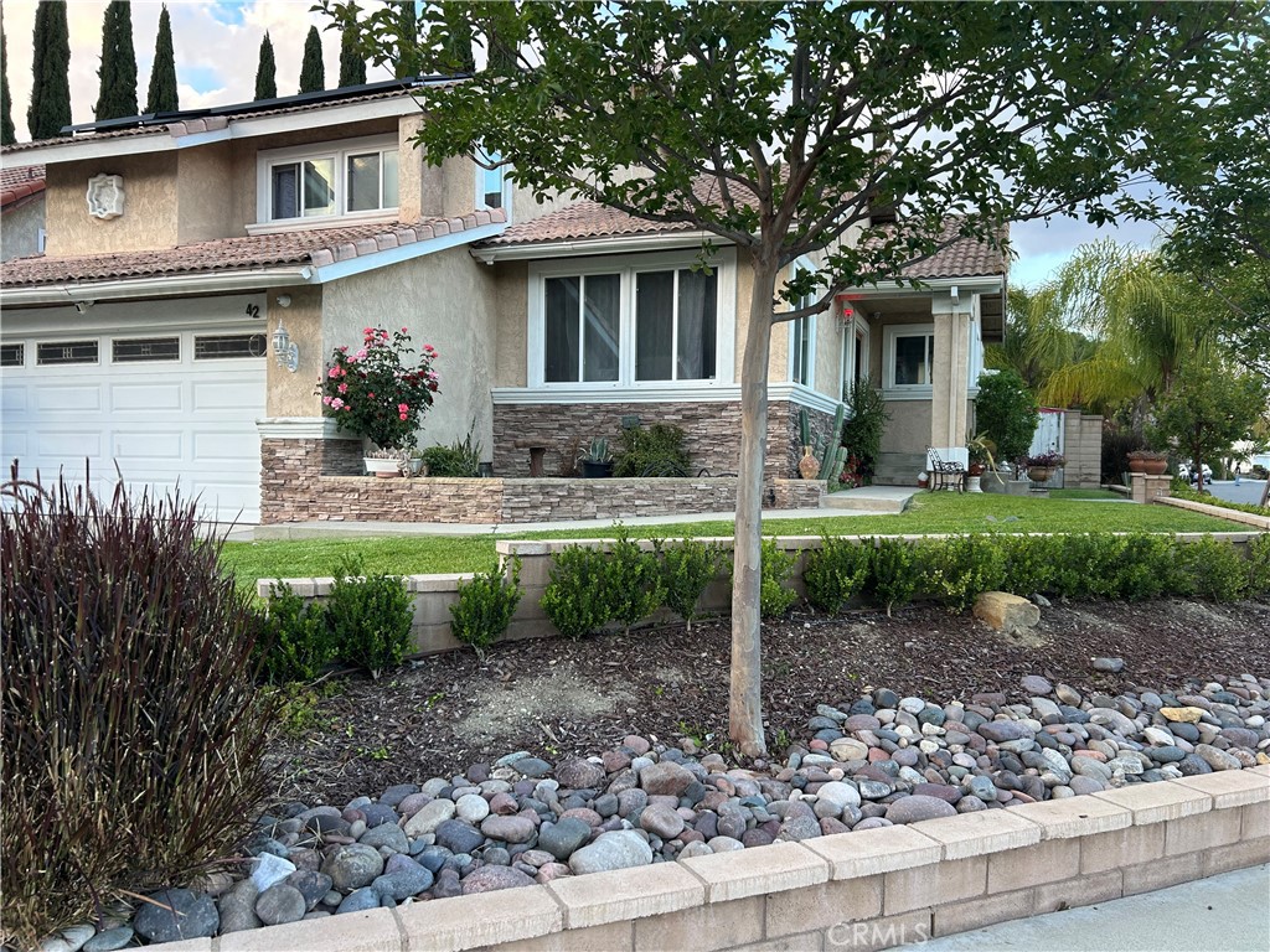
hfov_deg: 67.3
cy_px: 476
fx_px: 954
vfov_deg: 53.1
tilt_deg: -0.9
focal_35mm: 26
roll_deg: -0.6
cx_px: 635
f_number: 1.5
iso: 40
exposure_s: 1/155
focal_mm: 5.7
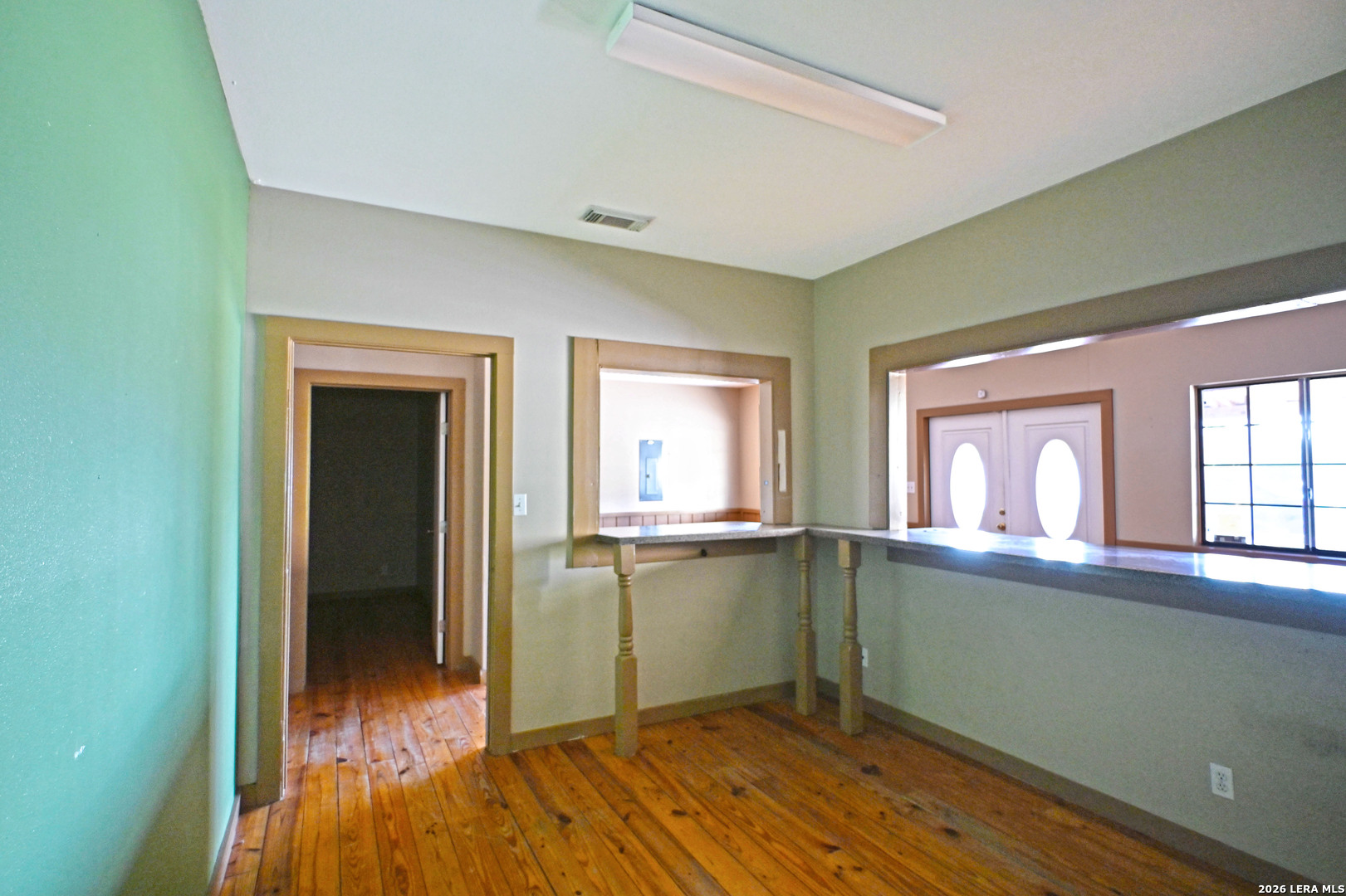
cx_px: 673
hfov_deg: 90.0
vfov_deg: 67.4
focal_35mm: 18
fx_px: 673
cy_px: 448
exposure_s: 1/20
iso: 500
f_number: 3.5
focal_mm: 12
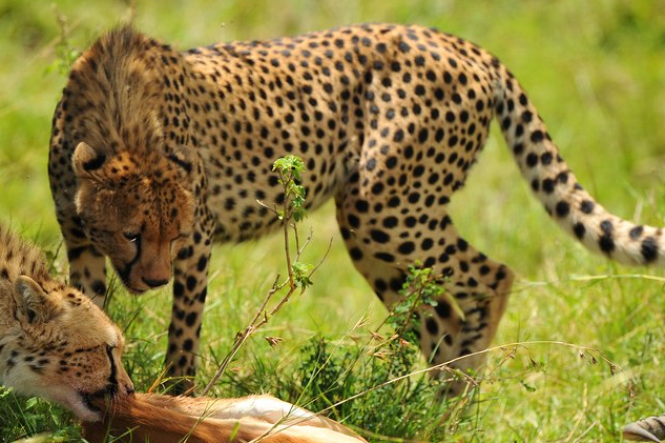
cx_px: 168
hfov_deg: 2.6
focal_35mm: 790
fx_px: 14581
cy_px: 288
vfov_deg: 1.7
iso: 400
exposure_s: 1/1000
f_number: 6.3
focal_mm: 500
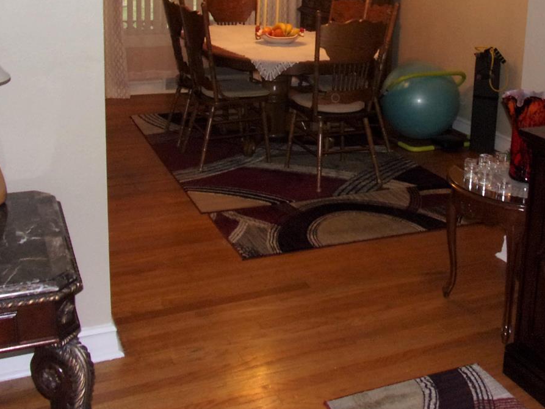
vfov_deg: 32.3
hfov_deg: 43.8
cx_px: 300
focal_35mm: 43
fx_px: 677
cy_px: 61
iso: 200
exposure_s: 1/34
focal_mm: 4.3
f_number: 3.3
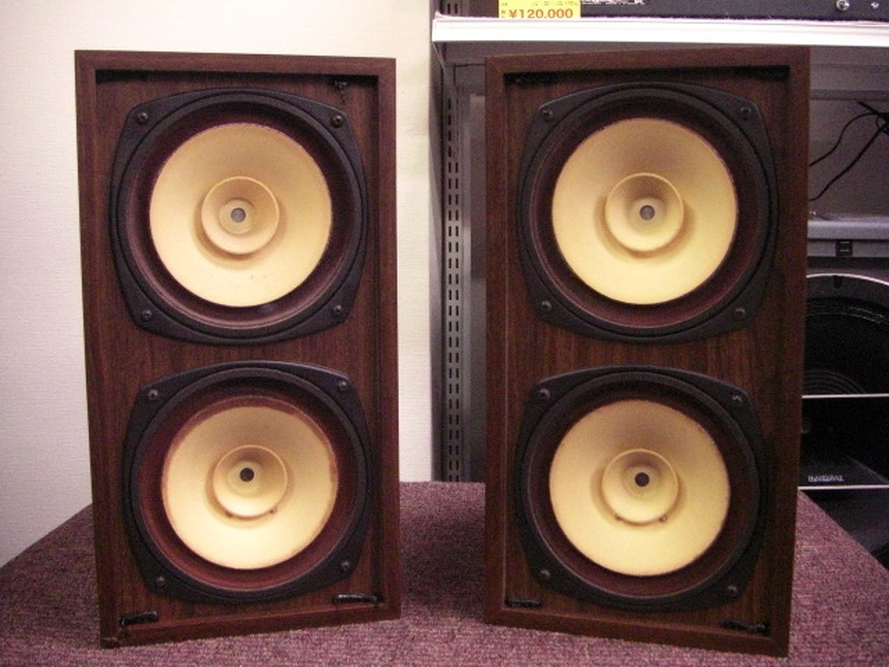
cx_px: 444
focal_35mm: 38
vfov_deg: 37.7
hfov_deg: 49.0
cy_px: 334
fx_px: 976
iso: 800
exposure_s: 1/60
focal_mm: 6.3
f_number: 3.4
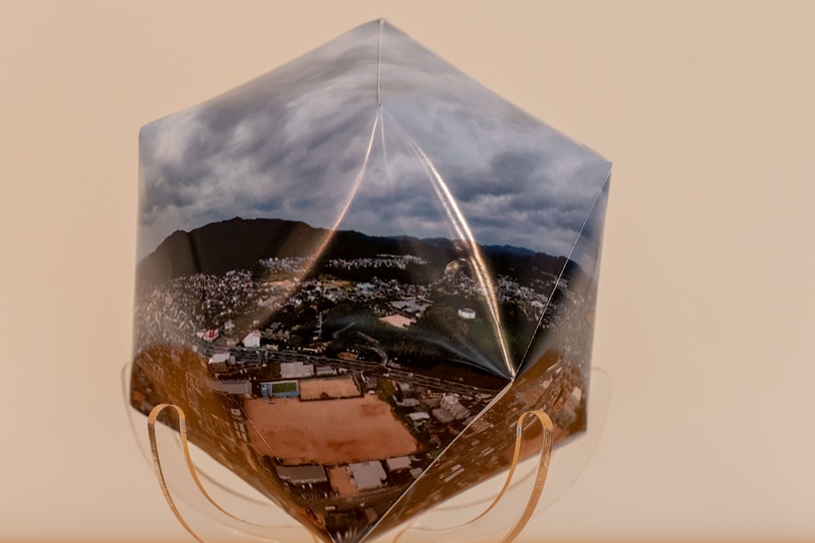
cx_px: 354
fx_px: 3757
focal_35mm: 166
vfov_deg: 8.3
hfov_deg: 12.4
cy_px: 423
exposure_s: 1/60
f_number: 4
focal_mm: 77
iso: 800
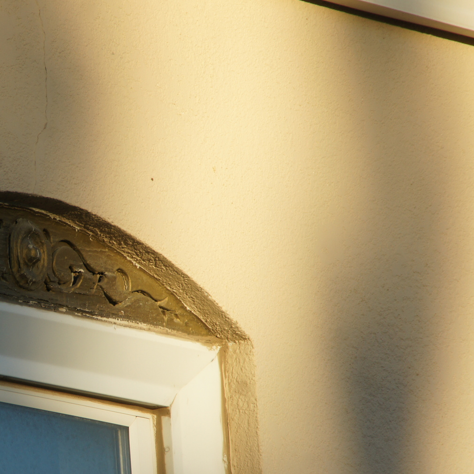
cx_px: 46
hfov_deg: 3.2
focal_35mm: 540
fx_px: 8366
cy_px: 286
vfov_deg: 3.2
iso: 200
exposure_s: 1/200
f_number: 9
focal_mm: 200
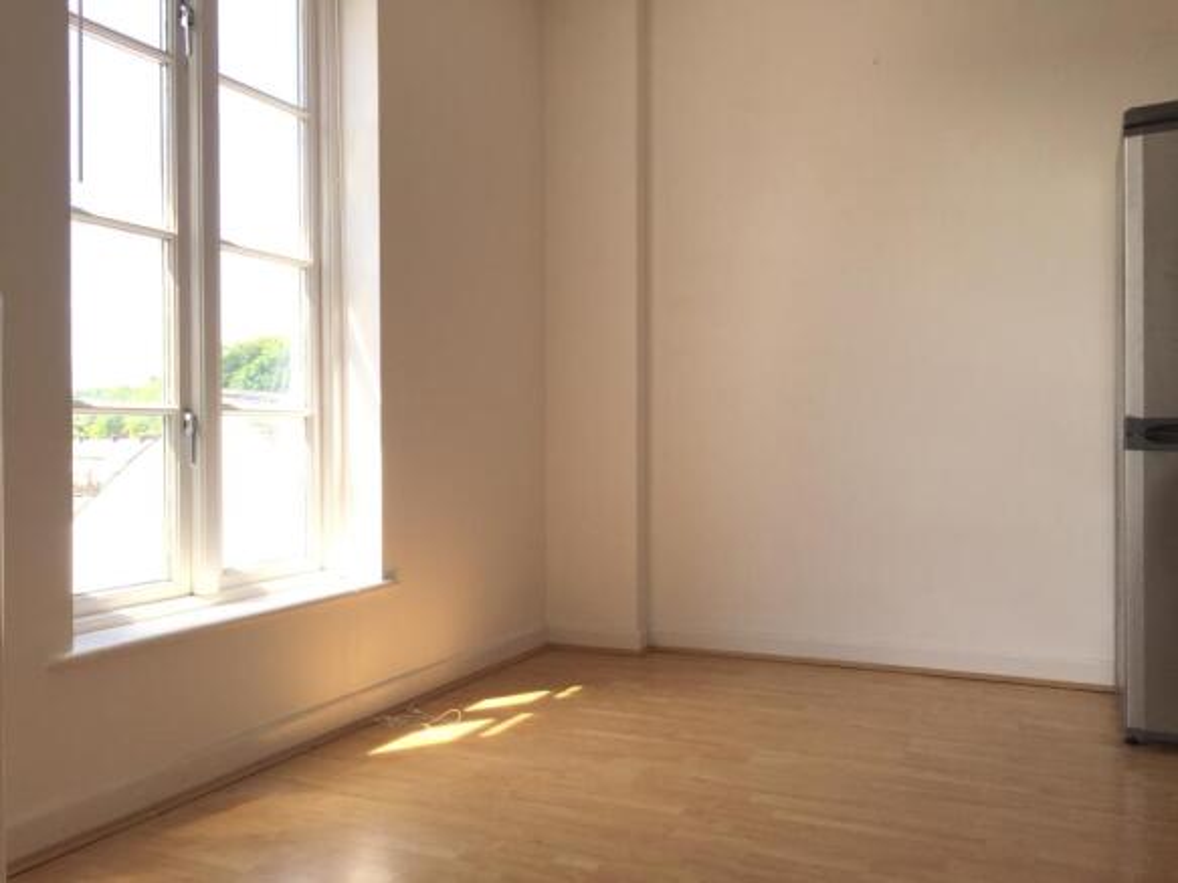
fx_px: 987
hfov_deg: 61.7
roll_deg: -0.7
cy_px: 442
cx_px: 589
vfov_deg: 48.2
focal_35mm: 29
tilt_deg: -0.1
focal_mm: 4.15
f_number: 2.2
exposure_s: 1/240
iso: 32
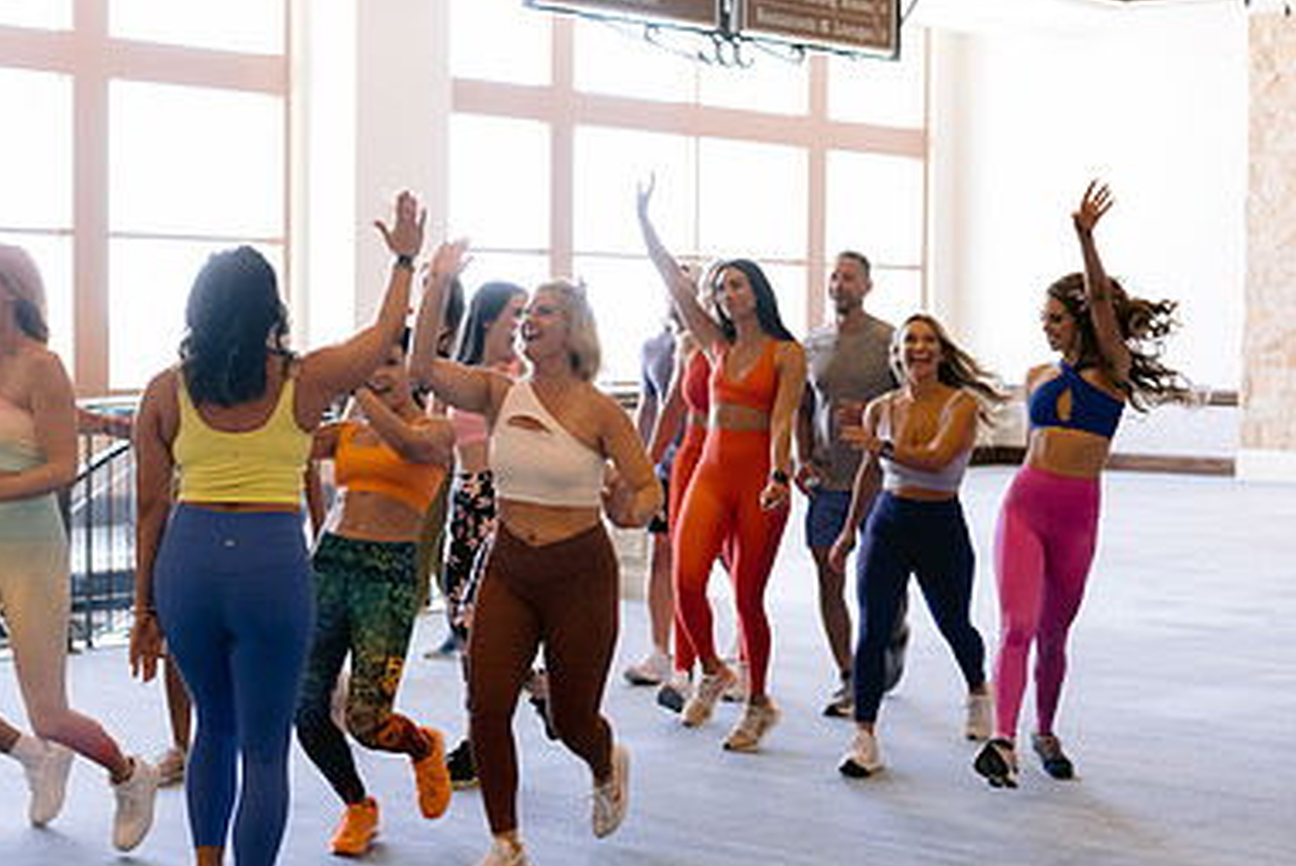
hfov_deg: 30.0
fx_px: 2414
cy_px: 425
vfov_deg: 20.3
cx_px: 718
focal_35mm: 67
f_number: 2.5
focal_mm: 35
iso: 1600
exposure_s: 1/320
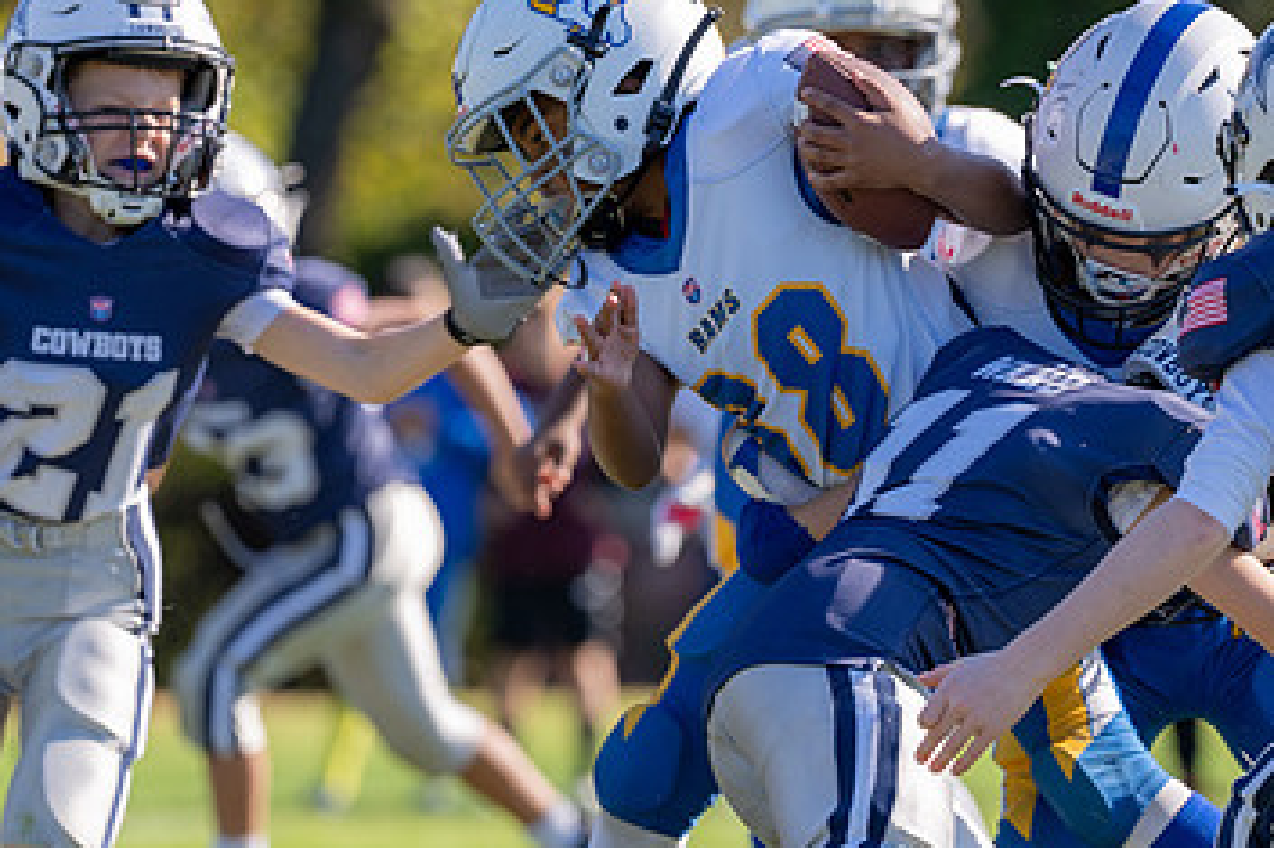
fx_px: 13582
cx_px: 656
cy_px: 500
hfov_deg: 5.4
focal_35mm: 384
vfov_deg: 3.6
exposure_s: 1/1250
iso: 100
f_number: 2.8
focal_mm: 168
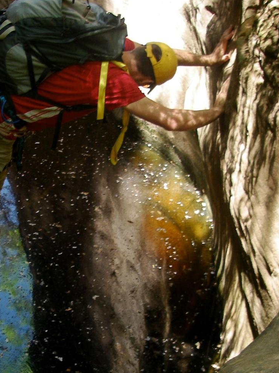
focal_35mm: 72
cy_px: 282
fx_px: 774
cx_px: 81
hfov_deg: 20.3
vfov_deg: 26.7
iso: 64
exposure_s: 1/50
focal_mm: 7.3
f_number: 3.4
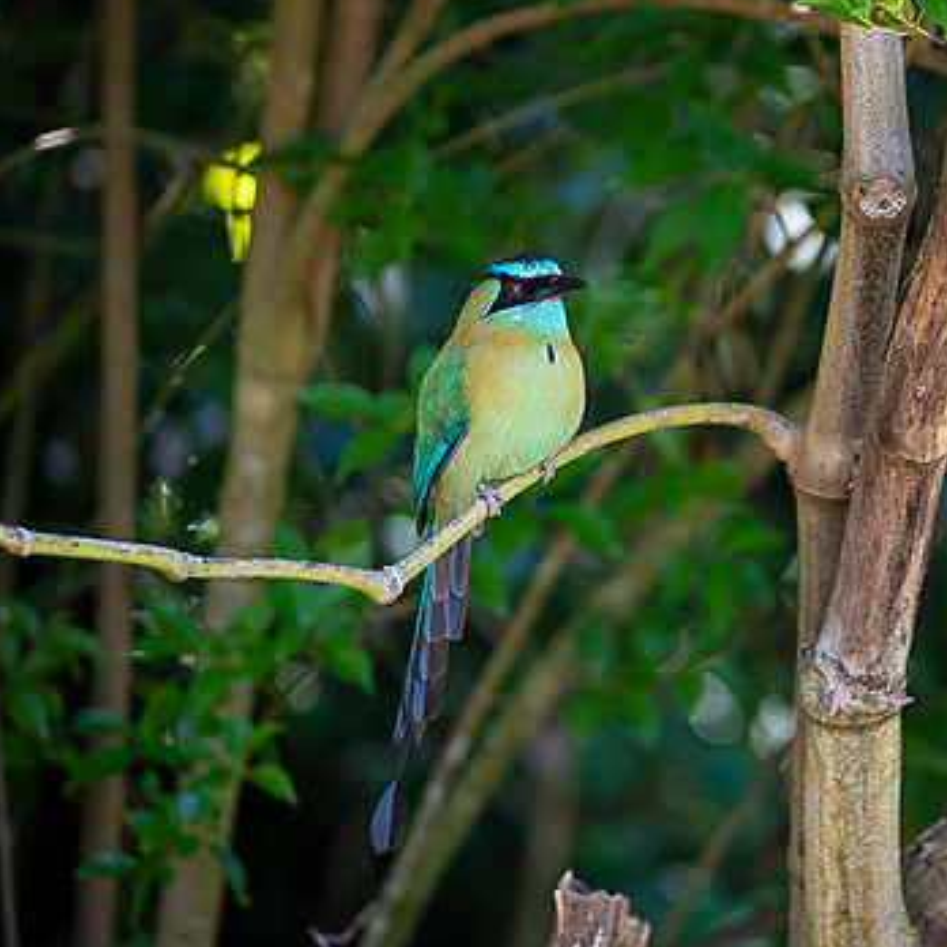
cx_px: 804
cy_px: 415
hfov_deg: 3.3
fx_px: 16218
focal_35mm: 524
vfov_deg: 3.3
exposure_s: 1/200
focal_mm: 330
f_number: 4
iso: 800
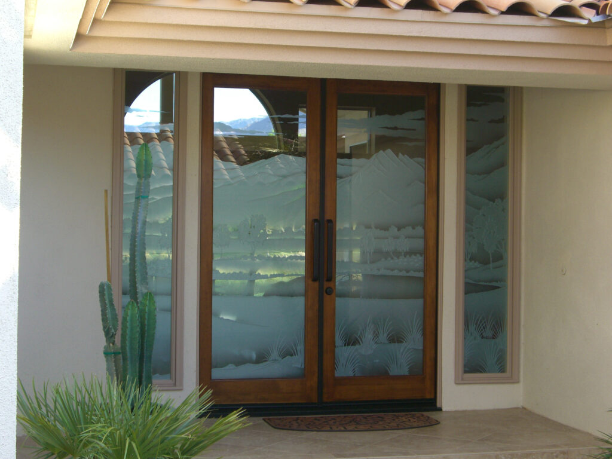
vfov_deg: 22.3
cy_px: 230
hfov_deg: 29.4
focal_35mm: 66
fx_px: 1167
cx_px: 306
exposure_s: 1/160
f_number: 3.8
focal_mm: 13.7
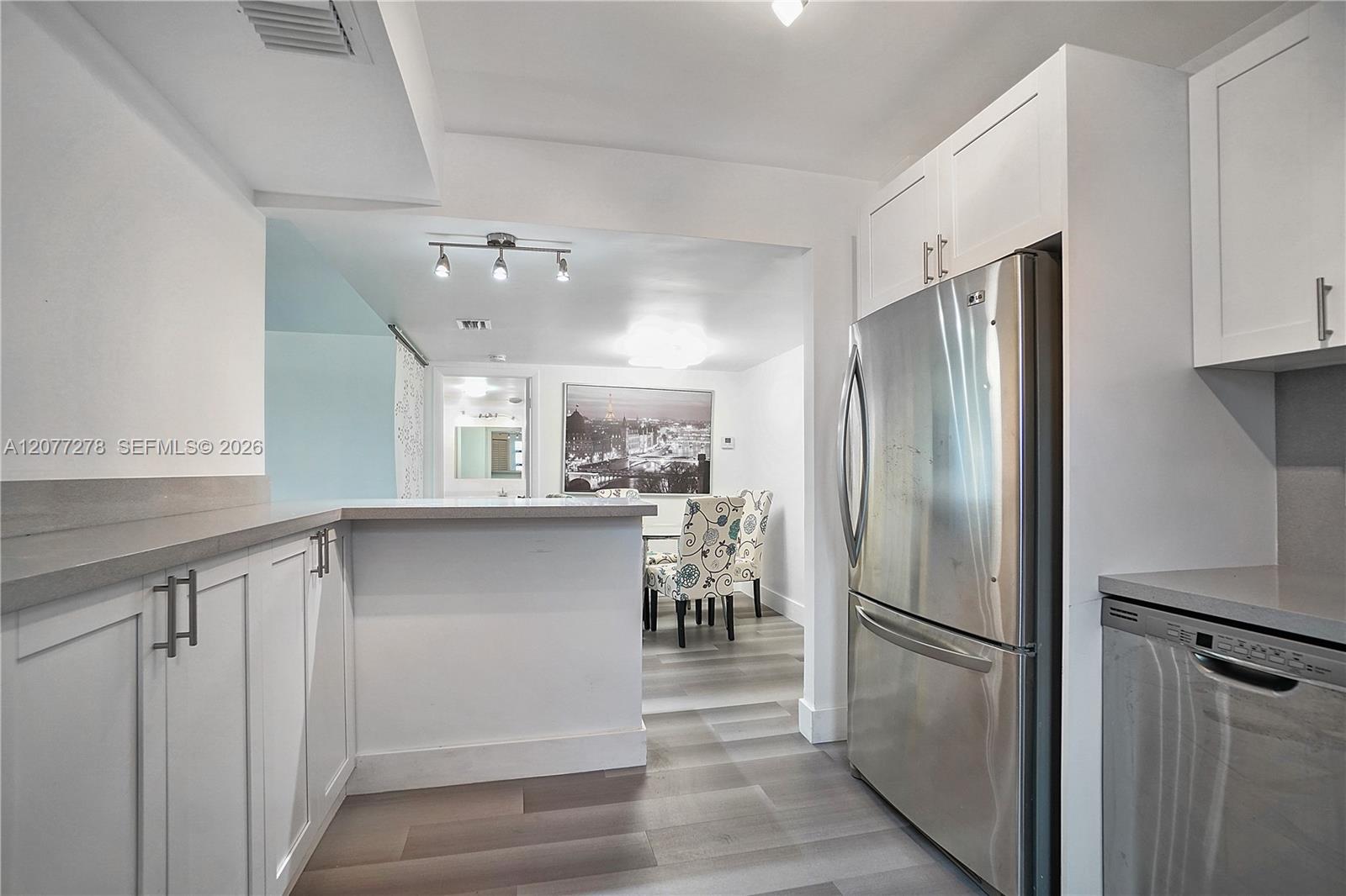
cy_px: 448
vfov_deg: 77.3
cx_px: 673
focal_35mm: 15
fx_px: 561
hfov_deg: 100.4
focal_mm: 10
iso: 320
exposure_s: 1/25
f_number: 5.6
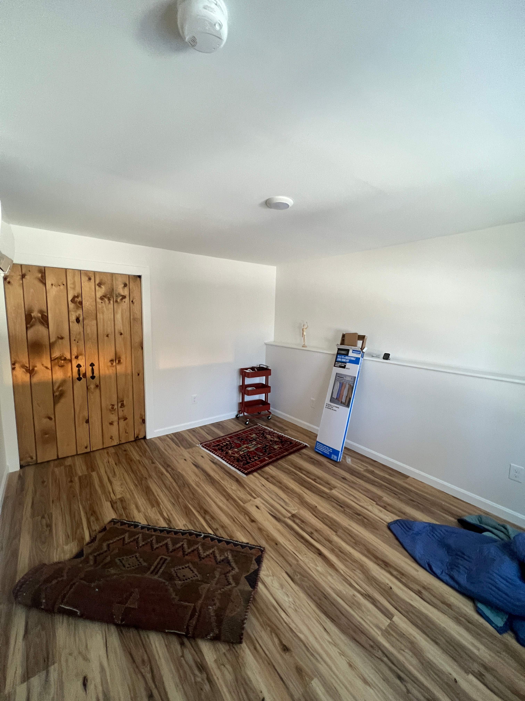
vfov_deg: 106.2
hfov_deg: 89.9
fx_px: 263
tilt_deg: -4.9
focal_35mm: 13
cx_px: 262
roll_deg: +0.7
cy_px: 350
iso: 250
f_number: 1.8
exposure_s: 1/60
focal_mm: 1.57
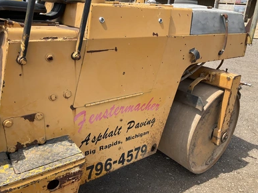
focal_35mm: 30
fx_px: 224
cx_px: 126
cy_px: 95
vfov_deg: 46.8
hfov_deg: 60.0
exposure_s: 1/759
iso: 25
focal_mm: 3
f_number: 1.8
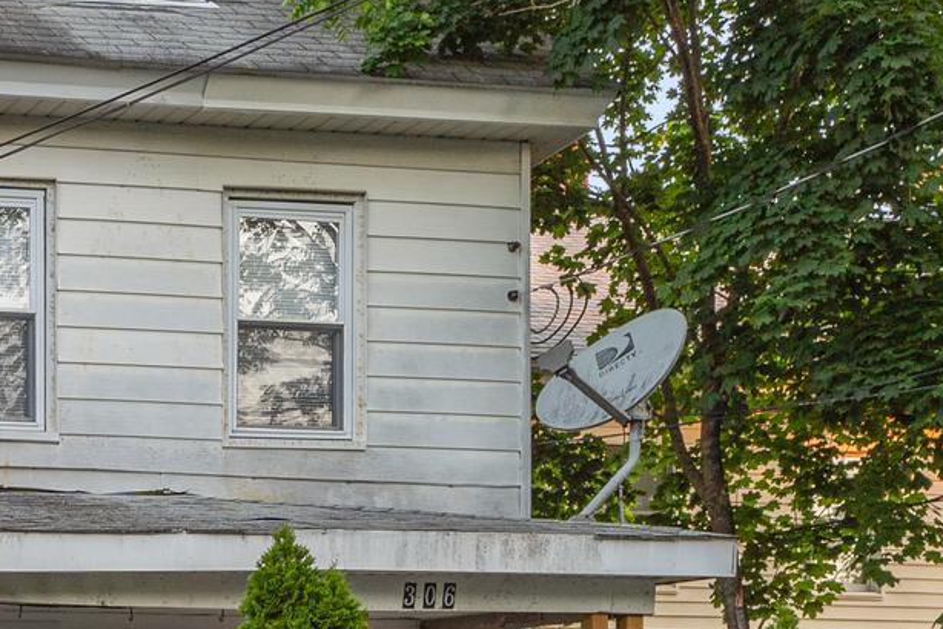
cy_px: 475
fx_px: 1834
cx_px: -504
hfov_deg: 22.9
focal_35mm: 70
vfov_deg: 19.3
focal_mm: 21
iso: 320
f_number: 8
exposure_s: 1/30
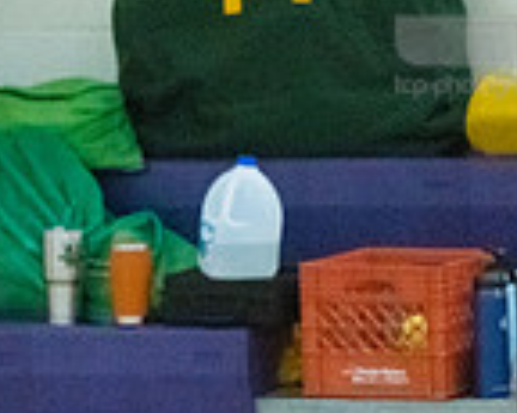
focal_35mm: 462
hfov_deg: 4.1
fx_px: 7064
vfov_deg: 3.3
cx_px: 1016
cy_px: 465
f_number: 4.5
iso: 6400
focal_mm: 122
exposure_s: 1/640
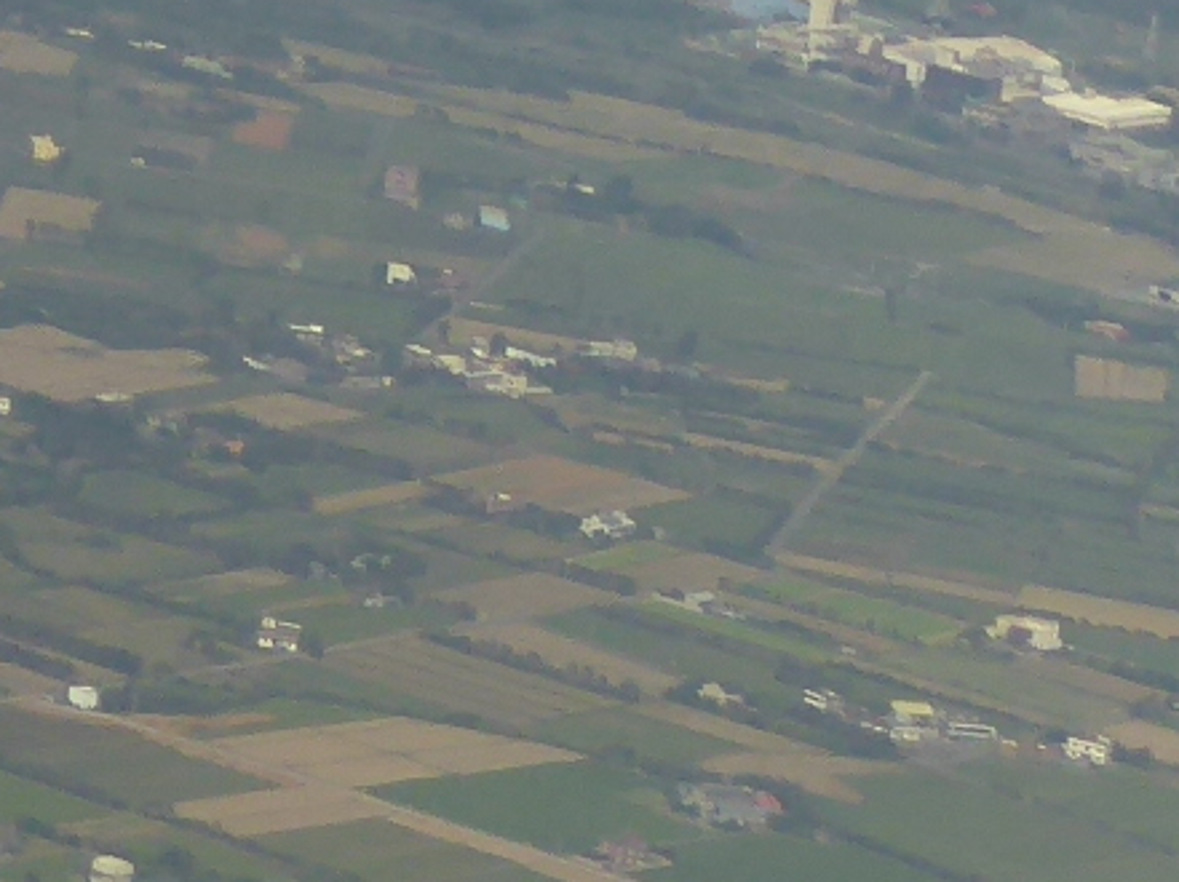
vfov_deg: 4.8
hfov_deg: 6.1
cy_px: 1673
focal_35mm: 308
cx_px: 2933
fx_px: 10482
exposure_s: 1/1000
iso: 100
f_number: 4.1
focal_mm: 9
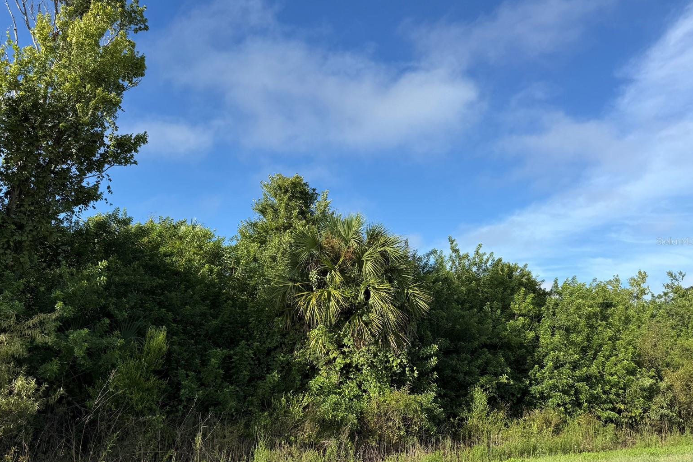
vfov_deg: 49.5
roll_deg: -2.0
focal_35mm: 26
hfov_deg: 69.4
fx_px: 500
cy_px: 241
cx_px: 338
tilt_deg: +13.4
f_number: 1.78
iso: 80
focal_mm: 6.76
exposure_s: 1/3279
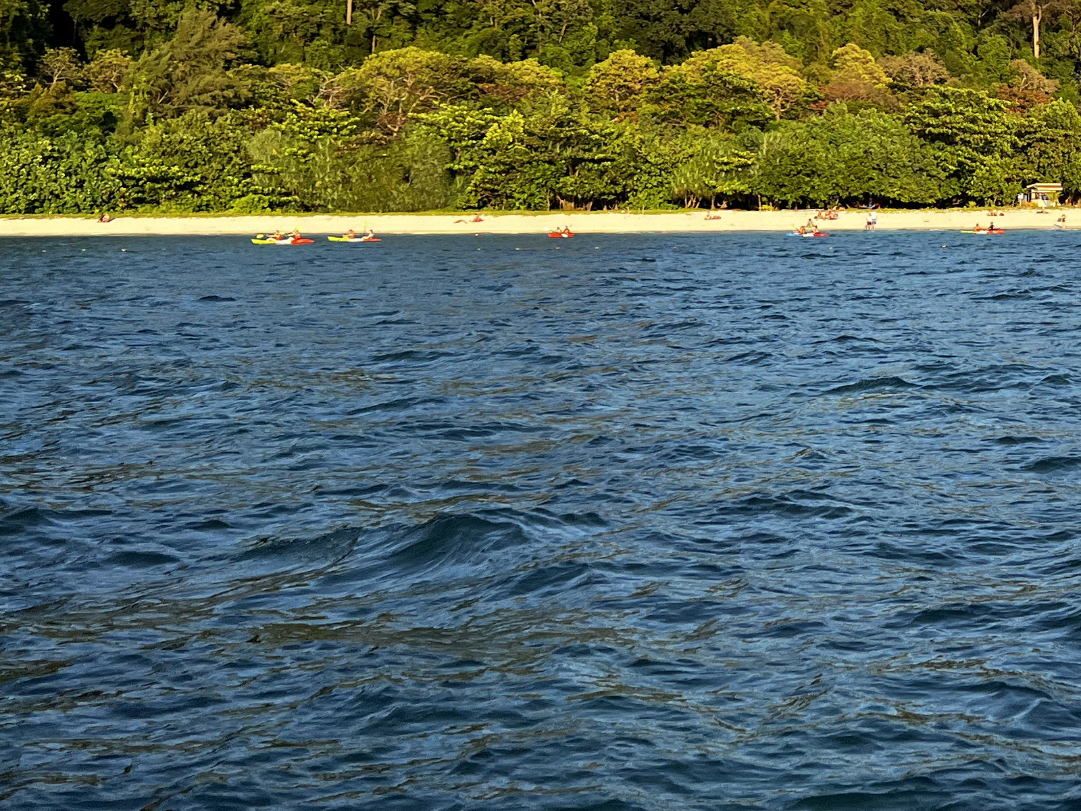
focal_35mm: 65
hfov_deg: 27.5
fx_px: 2030
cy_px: 41
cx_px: 1165
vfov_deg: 21.9
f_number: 1.5
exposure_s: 1/2083
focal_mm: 5.7
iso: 50
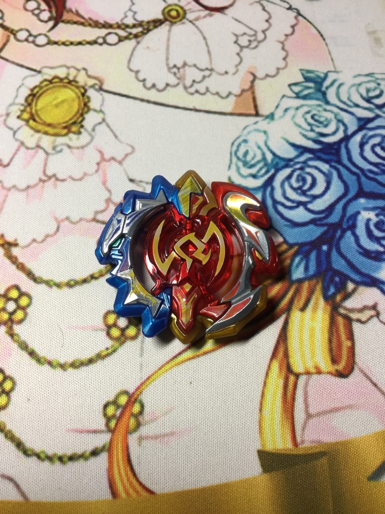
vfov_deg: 58.4
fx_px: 460
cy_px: 257
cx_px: 192
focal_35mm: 31
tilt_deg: -68.5
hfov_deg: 45.4
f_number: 2.4
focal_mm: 3.3
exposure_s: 1/40
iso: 25
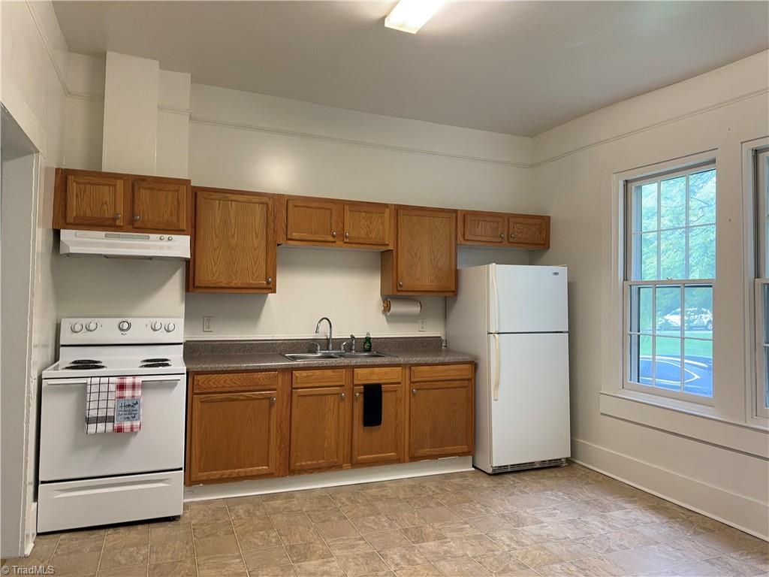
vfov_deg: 56.8
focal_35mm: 24
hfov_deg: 71.6
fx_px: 533
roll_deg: -0.3
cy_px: 288
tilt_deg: +1.8
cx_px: 384
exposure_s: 1/60
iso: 125
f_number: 1.78
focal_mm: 6.76
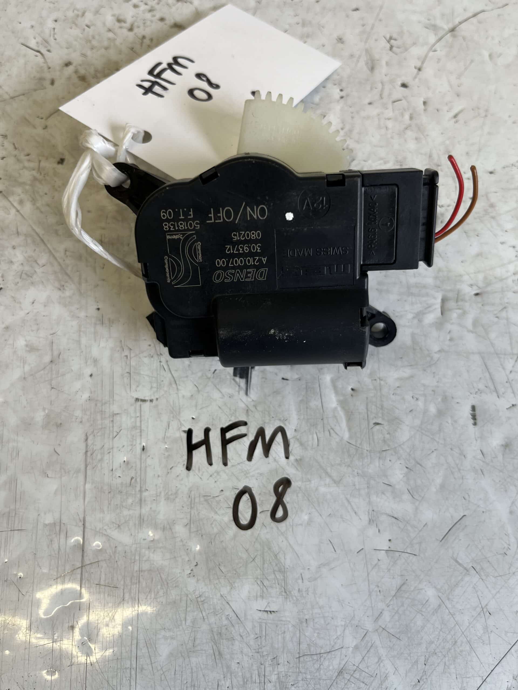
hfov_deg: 53.1
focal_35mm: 26
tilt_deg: -73.2
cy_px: 345
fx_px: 519
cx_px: 259
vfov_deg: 67.3
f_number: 1.6
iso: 50
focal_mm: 5.1
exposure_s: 1/100
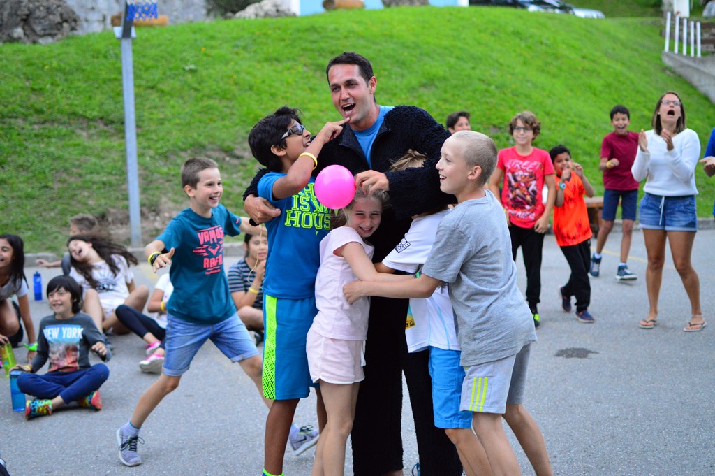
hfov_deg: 37.9
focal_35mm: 52
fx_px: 1042
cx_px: 358
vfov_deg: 25.7
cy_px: 238
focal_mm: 35
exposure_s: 1/320
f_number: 1.8
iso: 1250
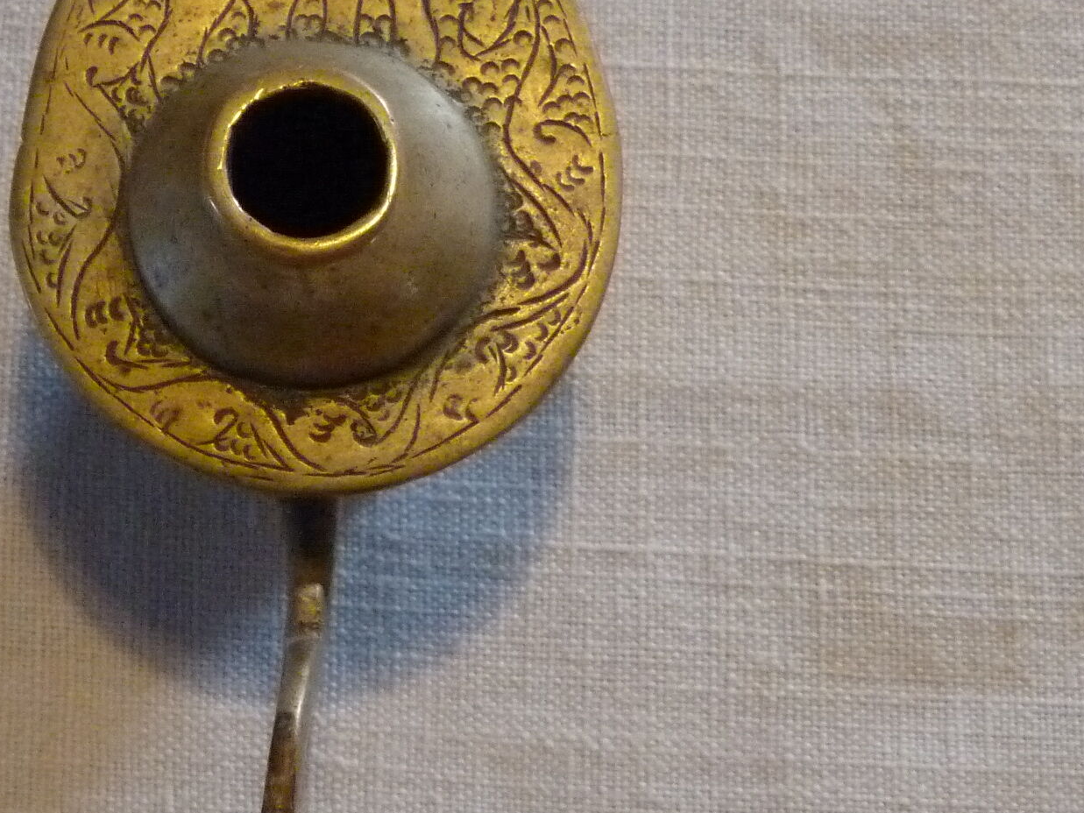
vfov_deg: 16.5
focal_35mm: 89
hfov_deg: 21.8
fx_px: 2787
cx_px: 273
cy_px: 202
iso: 800
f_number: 3.2
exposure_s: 1/40
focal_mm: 7.8
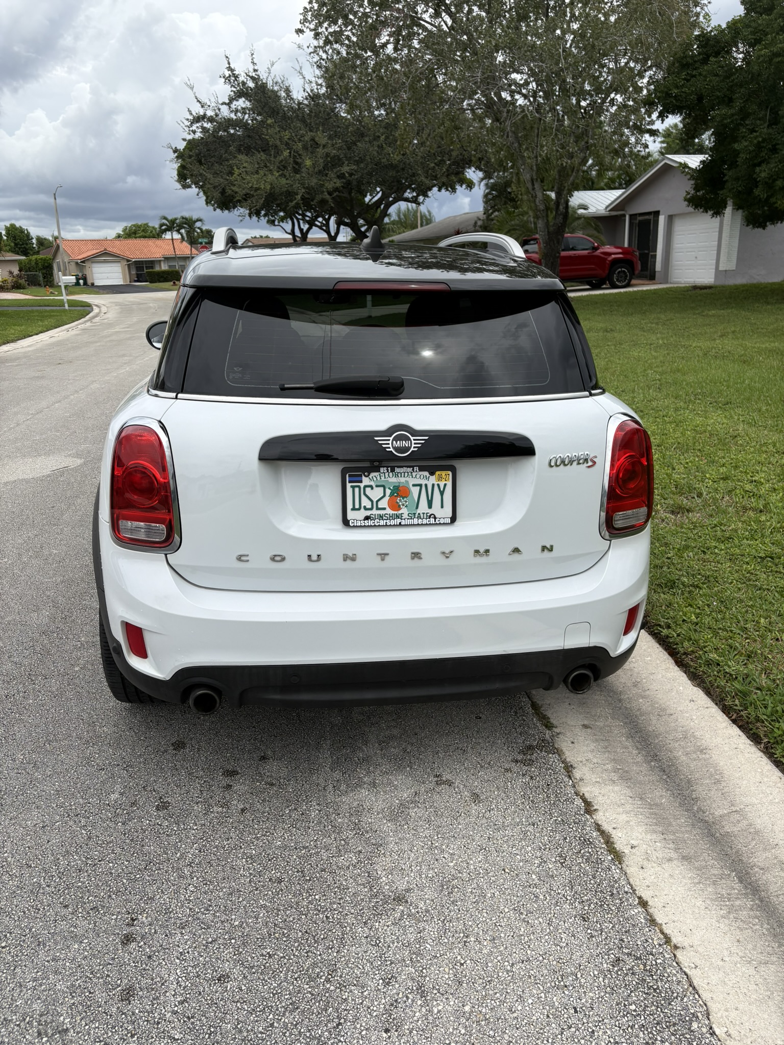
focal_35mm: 26
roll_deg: +1.8
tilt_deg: -16.4
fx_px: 785
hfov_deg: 53.1
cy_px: 522
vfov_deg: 67.3
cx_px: 392
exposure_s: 1/3279
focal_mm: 5.96
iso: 50
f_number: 1.6
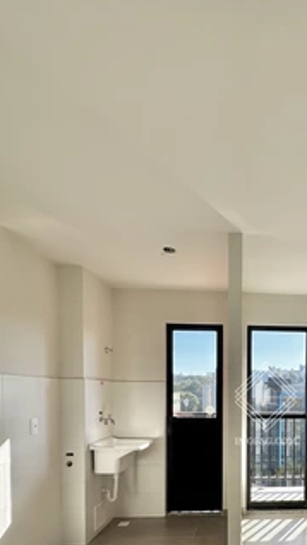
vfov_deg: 73.6
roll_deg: +0.0
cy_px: 403
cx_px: 266
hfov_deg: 45.7
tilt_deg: -1.0
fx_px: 333
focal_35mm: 23
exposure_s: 1/470
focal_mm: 2.22
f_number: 2.2
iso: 40
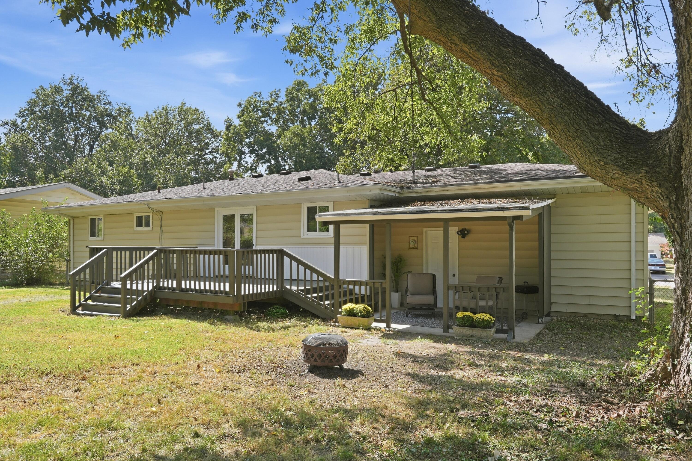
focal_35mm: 26
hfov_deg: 68.9
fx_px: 505
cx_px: 346
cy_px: 230
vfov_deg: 49.1
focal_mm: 17.5
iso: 100
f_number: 8
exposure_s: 1/125
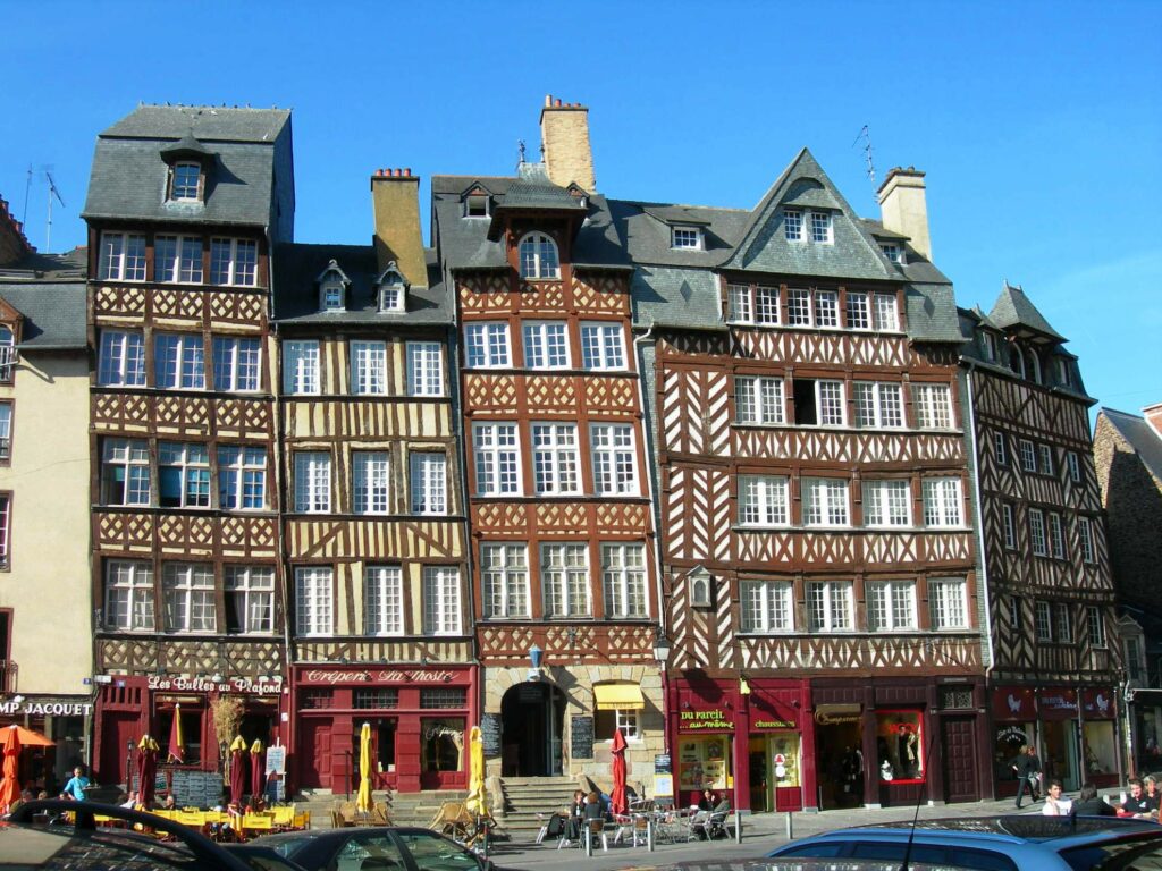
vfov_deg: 37.7
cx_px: 581
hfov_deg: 49.0
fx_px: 1276
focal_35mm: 38
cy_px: 436
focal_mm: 7.8
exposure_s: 1/315
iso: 50
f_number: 4.8
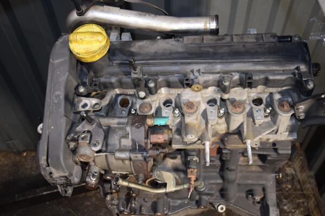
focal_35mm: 36
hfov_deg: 53.1
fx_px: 325
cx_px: 162
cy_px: 108
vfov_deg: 36.9
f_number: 5
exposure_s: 1/100
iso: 800
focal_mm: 24
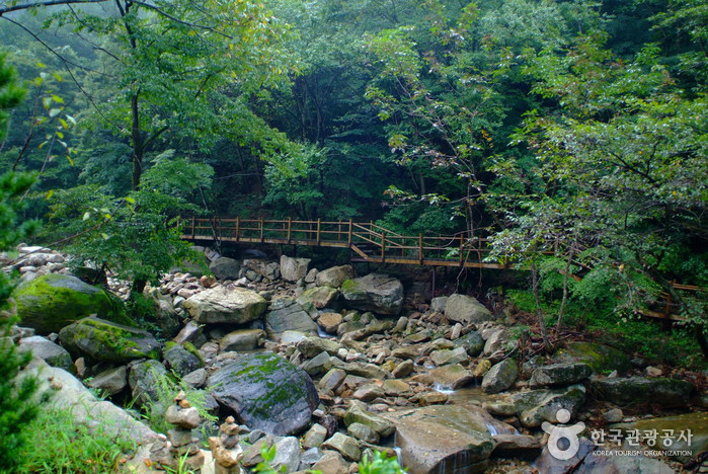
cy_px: 237
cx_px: 354
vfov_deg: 43.7
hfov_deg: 61.9
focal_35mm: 30
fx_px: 591
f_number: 2.8
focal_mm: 20
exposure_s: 1/6
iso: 200
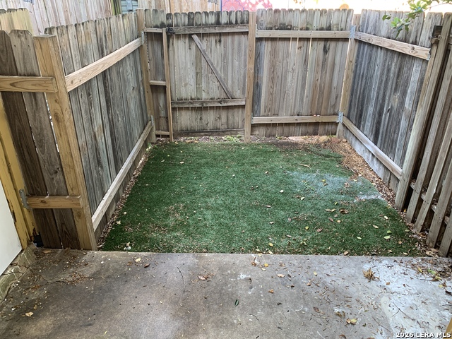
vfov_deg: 53.1
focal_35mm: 26
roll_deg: -1.0
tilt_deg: -25.7
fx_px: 339
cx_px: 226
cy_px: 170
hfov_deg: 67.3
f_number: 1.8
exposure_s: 1/103
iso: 100
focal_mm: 4.25
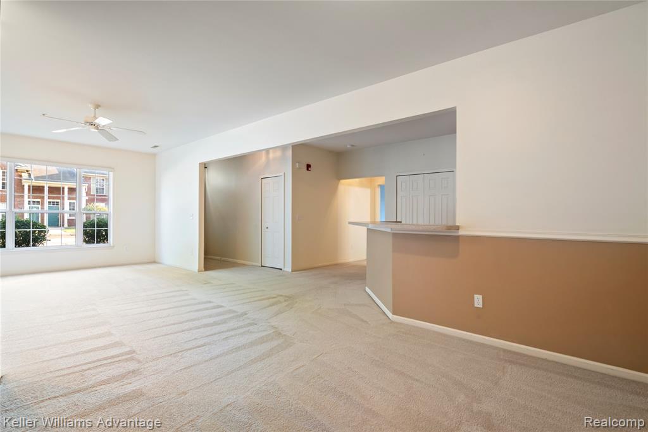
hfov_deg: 95.0
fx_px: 297
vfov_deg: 72.0
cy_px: 216
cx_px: 324
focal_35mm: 16
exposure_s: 1/3
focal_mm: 11
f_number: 8
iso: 800
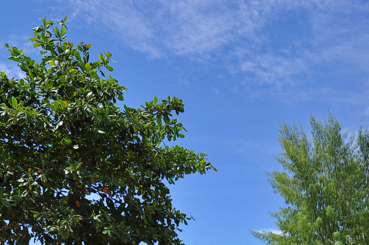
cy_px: 323
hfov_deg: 48.3
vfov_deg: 27.5
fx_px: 410
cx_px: 219
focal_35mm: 40
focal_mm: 10
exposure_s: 1/4000
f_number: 4
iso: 280
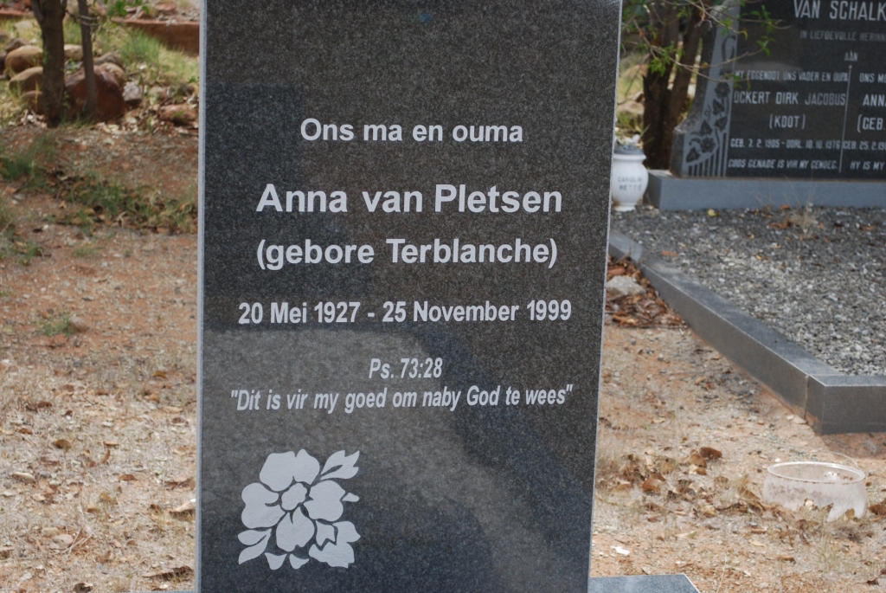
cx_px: 443
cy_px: 296
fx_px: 2032
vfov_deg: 16.6
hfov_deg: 24.6
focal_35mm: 82
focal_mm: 55
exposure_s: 1/160
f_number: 6.3
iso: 100
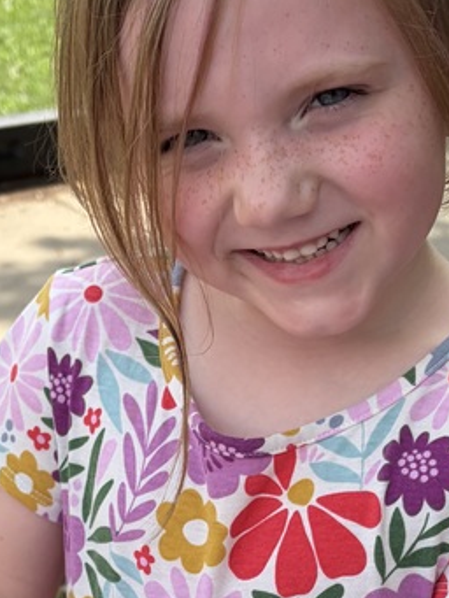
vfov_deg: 24.2
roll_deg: -2.8
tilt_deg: -29.8
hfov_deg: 18.9
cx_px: 217
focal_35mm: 78
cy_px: 556
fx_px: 1348
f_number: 1.6
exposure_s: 1/1587
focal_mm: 5.96
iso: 50
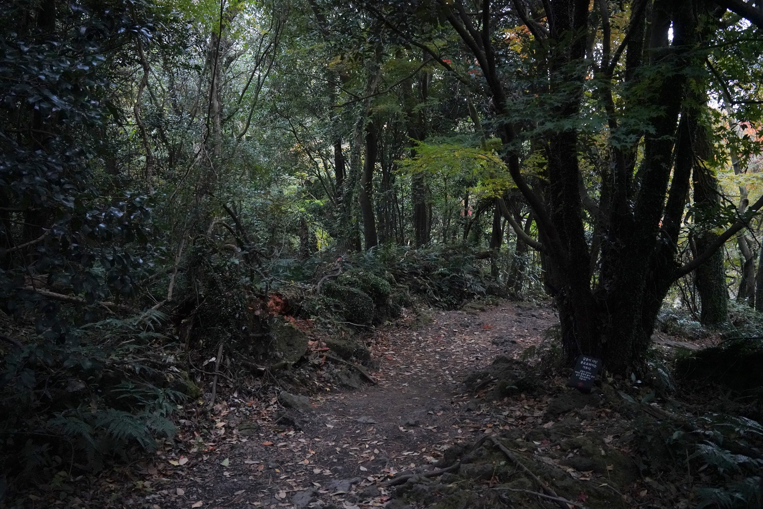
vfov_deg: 37.9
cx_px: 382
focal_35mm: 35
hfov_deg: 54.4
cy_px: 254
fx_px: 742
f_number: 5.6
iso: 12800
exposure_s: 1/100
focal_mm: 35
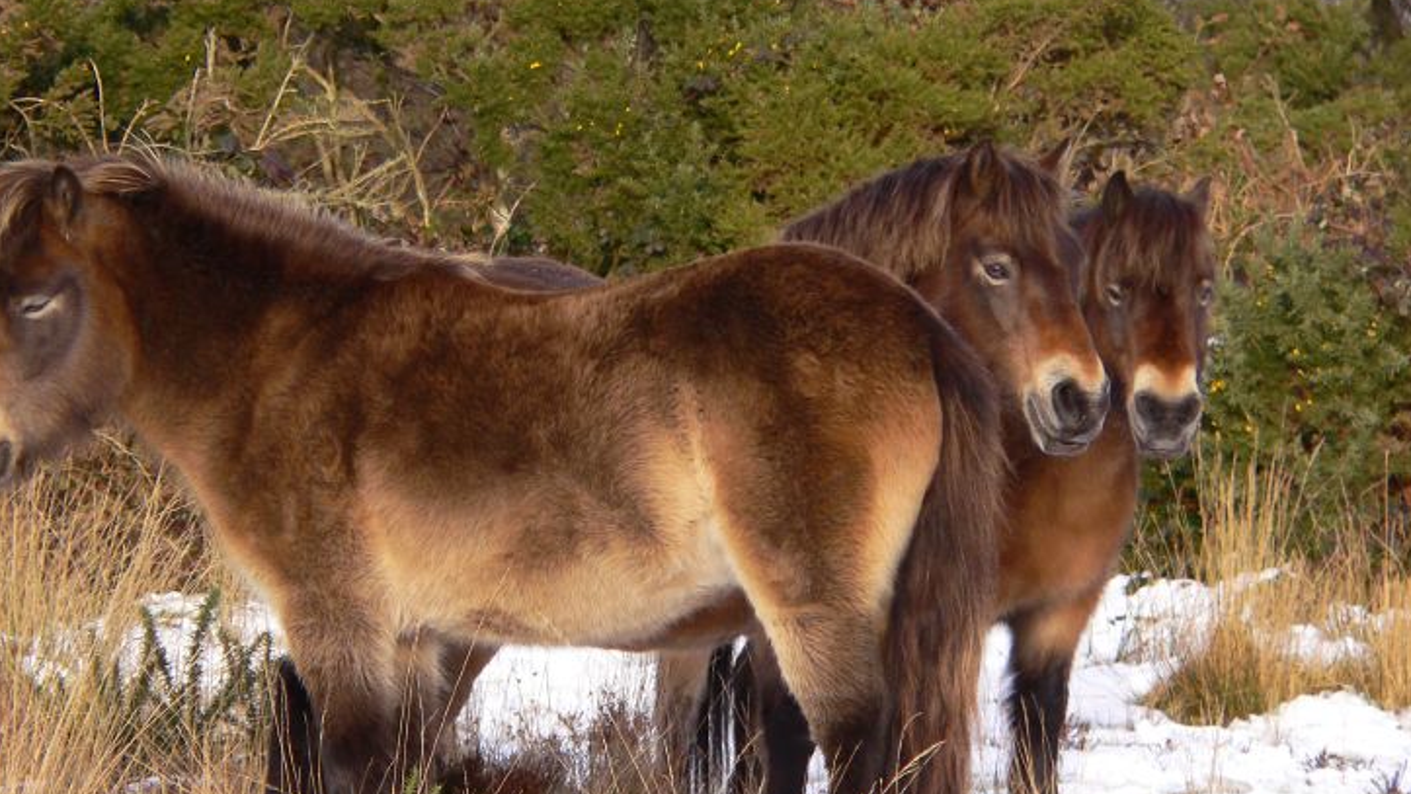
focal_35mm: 423
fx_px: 15829
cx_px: 634
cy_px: 466
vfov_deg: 2.9
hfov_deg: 5.1
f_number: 4
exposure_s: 1/250
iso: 80
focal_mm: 58.3
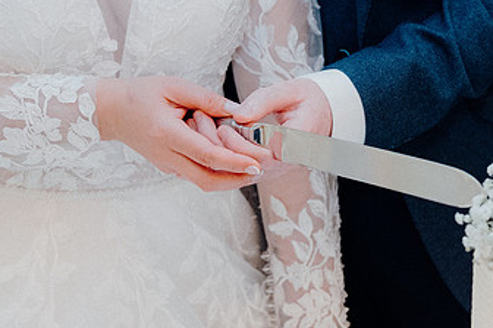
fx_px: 1301
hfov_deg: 21.3
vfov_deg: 14.4
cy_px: 228
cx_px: 362
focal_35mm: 95
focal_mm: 37
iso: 3200
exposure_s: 1/160
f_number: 3.5
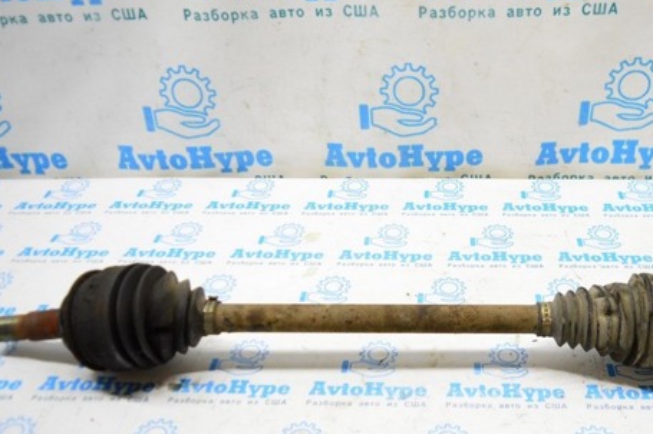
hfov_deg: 50.2
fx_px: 688
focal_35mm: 38
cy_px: 239
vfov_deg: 34.9
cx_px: 412
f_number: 3.5
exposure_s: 1/320
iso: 3200
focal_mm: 18
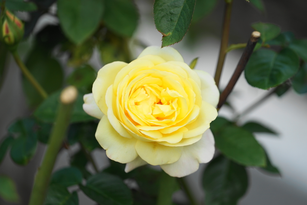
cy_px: 102
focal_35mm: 300
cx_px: 154
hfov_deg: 6.9
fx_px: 2559
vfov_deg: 4.6
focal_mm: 300
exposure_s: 1/320
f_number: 5.6
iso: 100
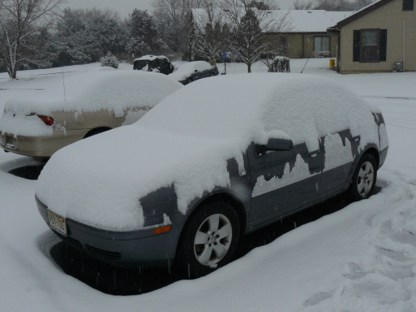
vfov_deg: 39.7
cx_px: 208
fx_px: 433
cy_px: 156
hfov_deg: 51.4
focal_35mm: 36
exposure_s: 1/80
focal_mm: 6
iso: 100
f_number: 8
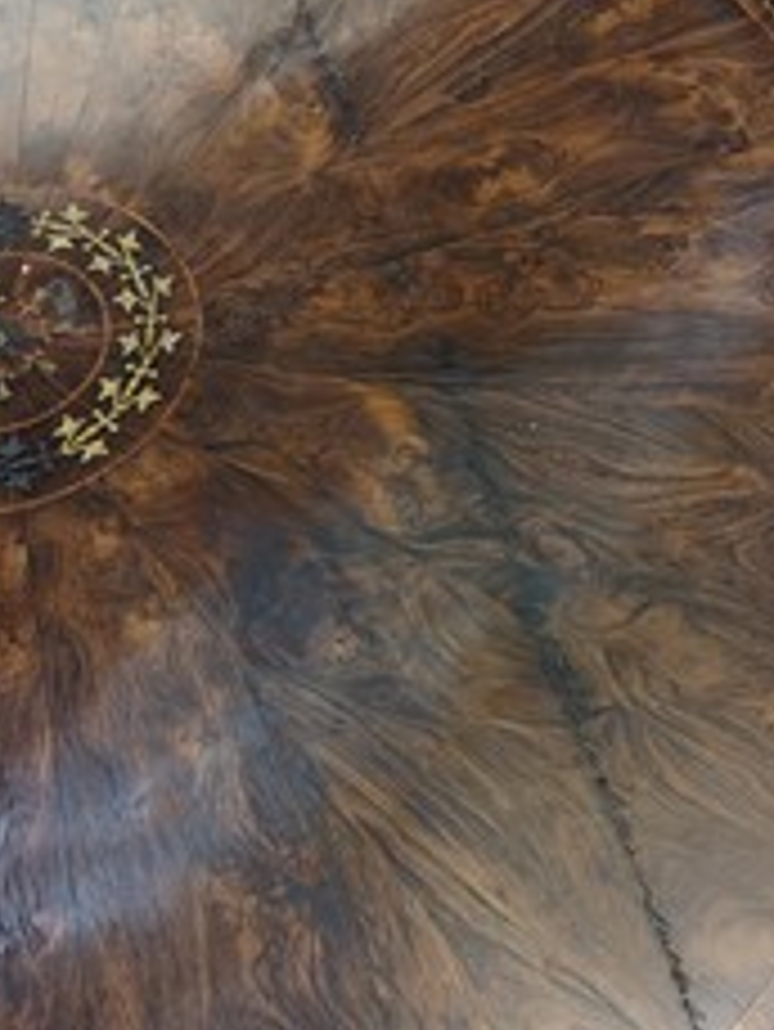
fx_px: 1251
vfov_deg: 44.7
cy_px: 562
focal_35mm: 42
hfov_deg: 34.3
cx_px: 461
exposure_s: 1/23.8
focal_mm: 6.81
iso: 1461
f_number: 1.85
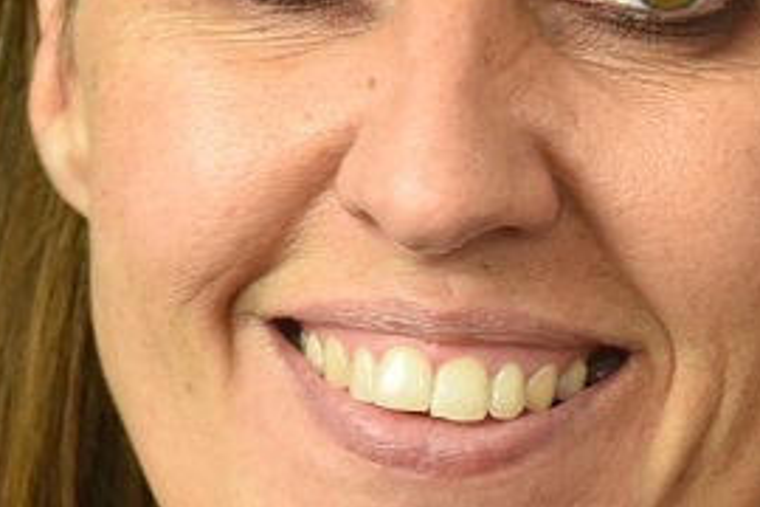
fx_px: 5763
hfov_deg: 7.5
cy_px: 275
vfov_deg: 5.0
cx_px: 538
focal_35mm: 273
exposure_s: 1/160
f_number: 5
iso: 1000
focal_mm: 62
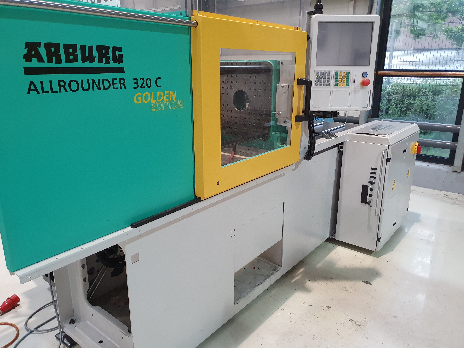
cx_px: 232
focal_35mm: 26
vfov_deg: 53.1
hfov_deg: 67.3
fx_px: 349
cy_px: 174
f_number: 1.5
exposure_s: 1/50
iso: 250
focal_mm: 4.32
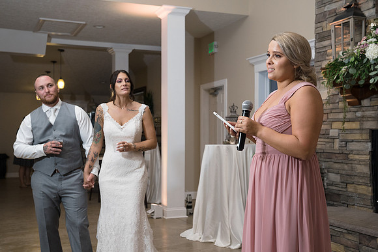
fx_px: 520
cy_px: 126
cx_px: 189
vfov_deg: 27.3
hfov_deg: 40.0
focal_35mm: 49
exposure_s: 1/200
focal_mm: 48
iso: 2000
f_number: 5.6
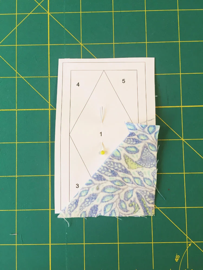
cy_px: 135
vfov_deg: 61.7
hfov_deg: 48.2
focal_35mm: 29
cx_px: 102
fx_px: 227
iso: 80
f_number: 2.2
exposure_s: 1/33
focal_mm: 4.2
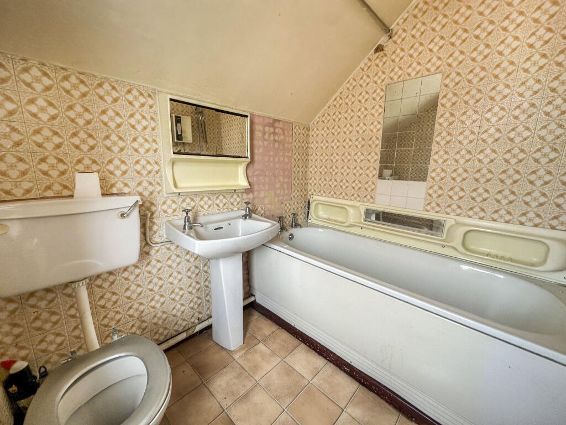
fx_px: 229
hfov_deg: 102.1
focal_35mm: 14
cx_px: 283
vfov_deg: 85.7
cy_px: 212
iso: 100
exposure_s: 1/100
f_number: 2.2
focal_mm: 2.22
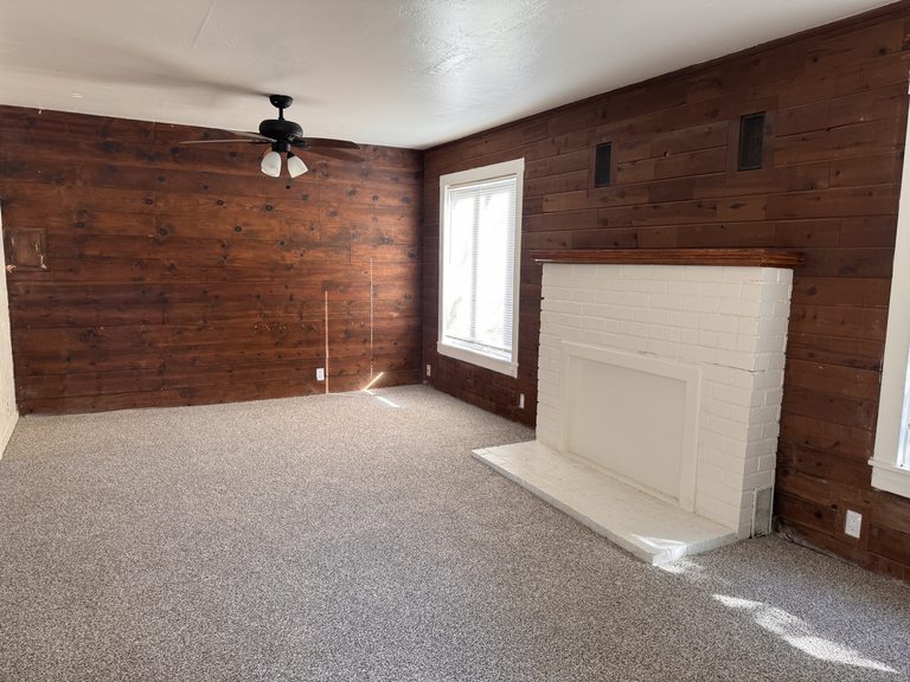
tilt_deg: -8.7
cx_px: 455
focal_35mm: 24
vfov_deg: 56.8
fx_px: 631
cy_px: 341
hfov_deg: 71.6
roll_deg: -1.3
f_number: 1.78
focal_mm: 6.76
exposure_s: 1/121
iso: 125
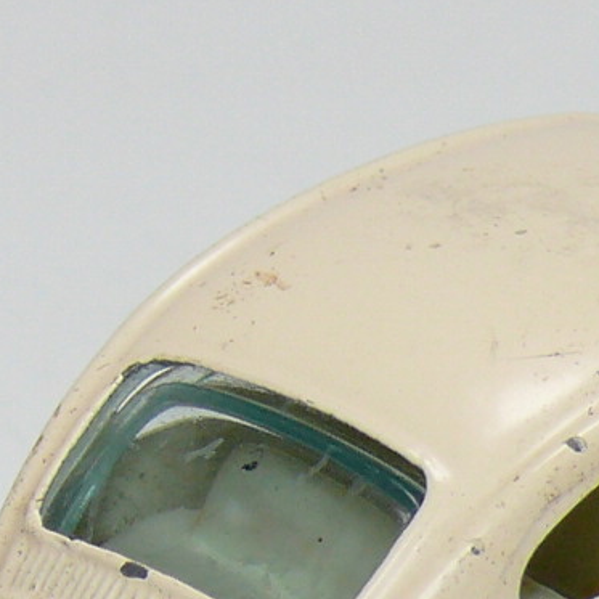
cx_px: 604
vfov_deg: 4.5
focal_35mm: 387
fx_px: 7576
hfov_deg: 4.5
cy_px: 560
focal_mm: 13.3
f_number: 4
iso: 100
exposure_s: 1/30
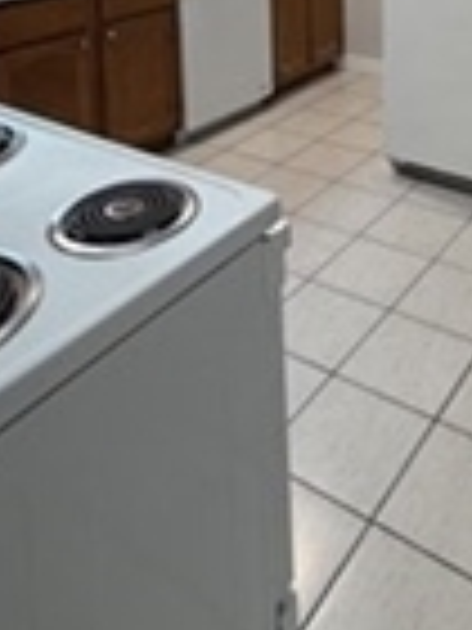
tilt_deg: -4.9
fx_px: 727
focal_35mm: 40
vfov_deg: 37.6
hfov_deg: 35.0
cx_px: 364
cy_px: -92
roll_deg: +1.4
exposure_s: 1/120
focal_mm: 2.22
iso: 125
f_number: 2.2
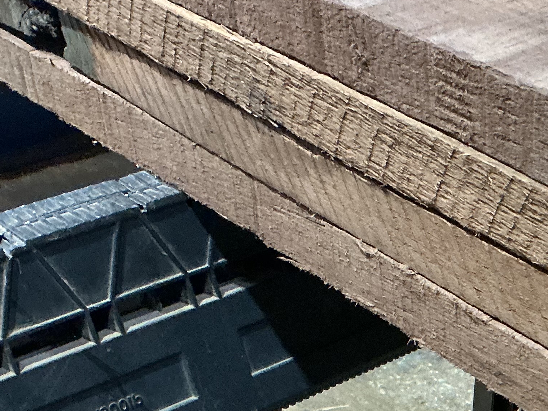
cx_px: 667
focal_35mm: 77
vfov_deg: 18.4
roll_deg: -3.9
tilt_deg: -36.9
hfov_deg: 23.1
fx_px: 1219
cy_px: 449
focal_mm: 3
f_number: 1.8
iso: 200
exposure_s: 1/60
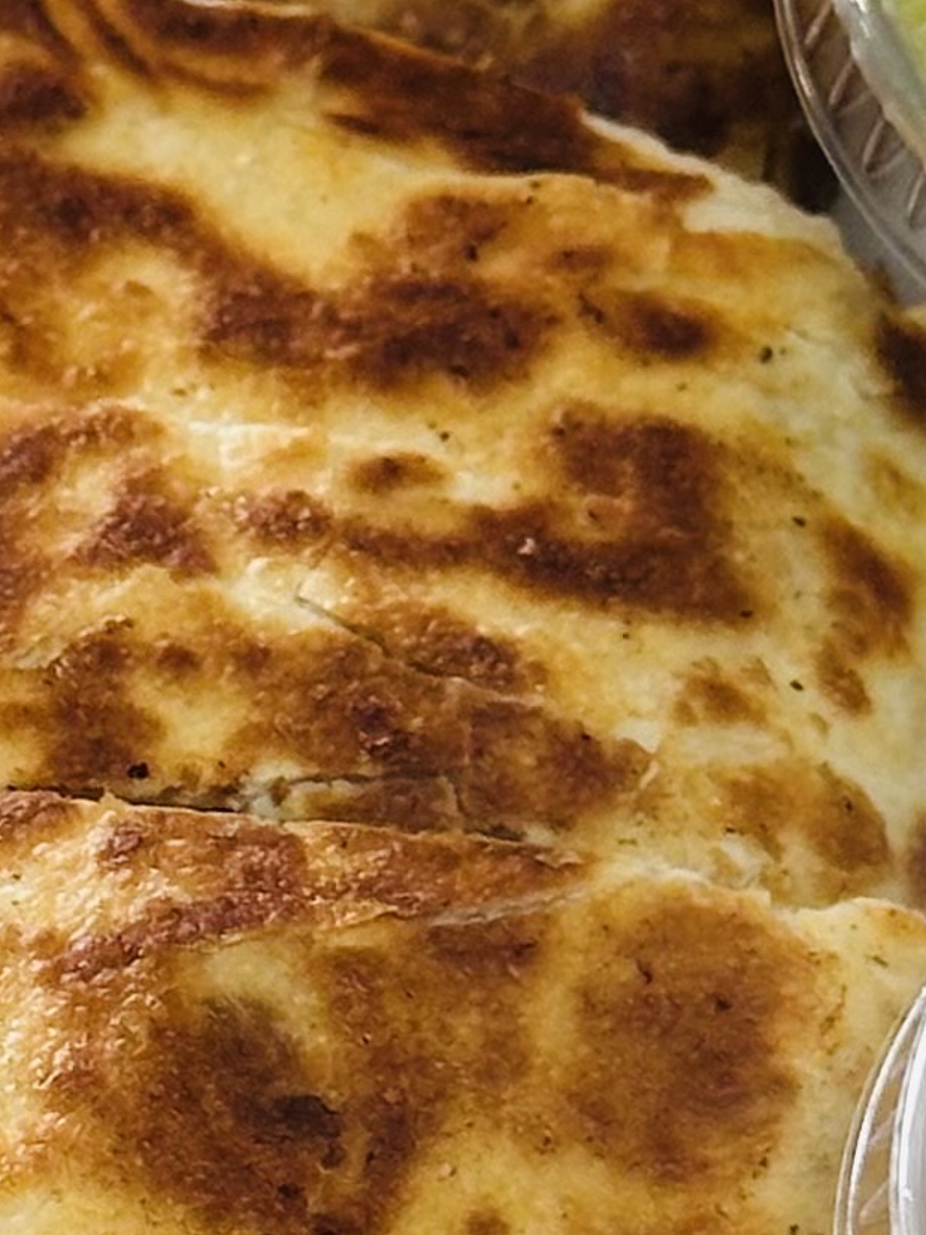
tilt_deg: -40.3
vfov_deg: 8.4
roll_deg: -4.0
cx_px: -10
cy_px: 1041
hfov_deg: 6.3
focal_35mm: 234
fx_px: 8348
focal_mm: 6.86
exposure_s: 1/60
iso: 80
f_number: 1.78
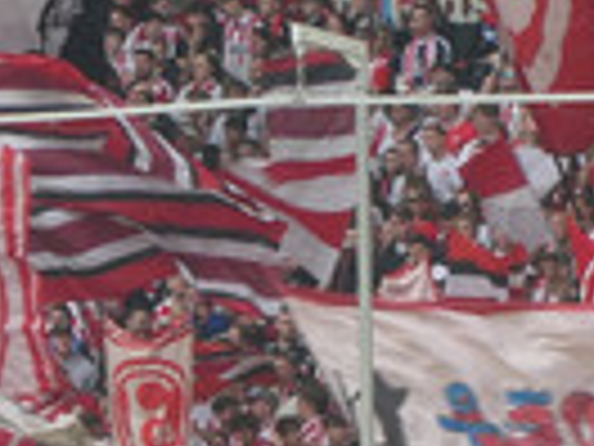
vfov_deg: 2.3
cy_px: 541
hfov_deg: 3.0
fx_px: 11274
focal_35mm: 657
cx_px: 216
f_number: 5.3
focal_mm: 24.2
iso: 160
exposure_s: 1/80
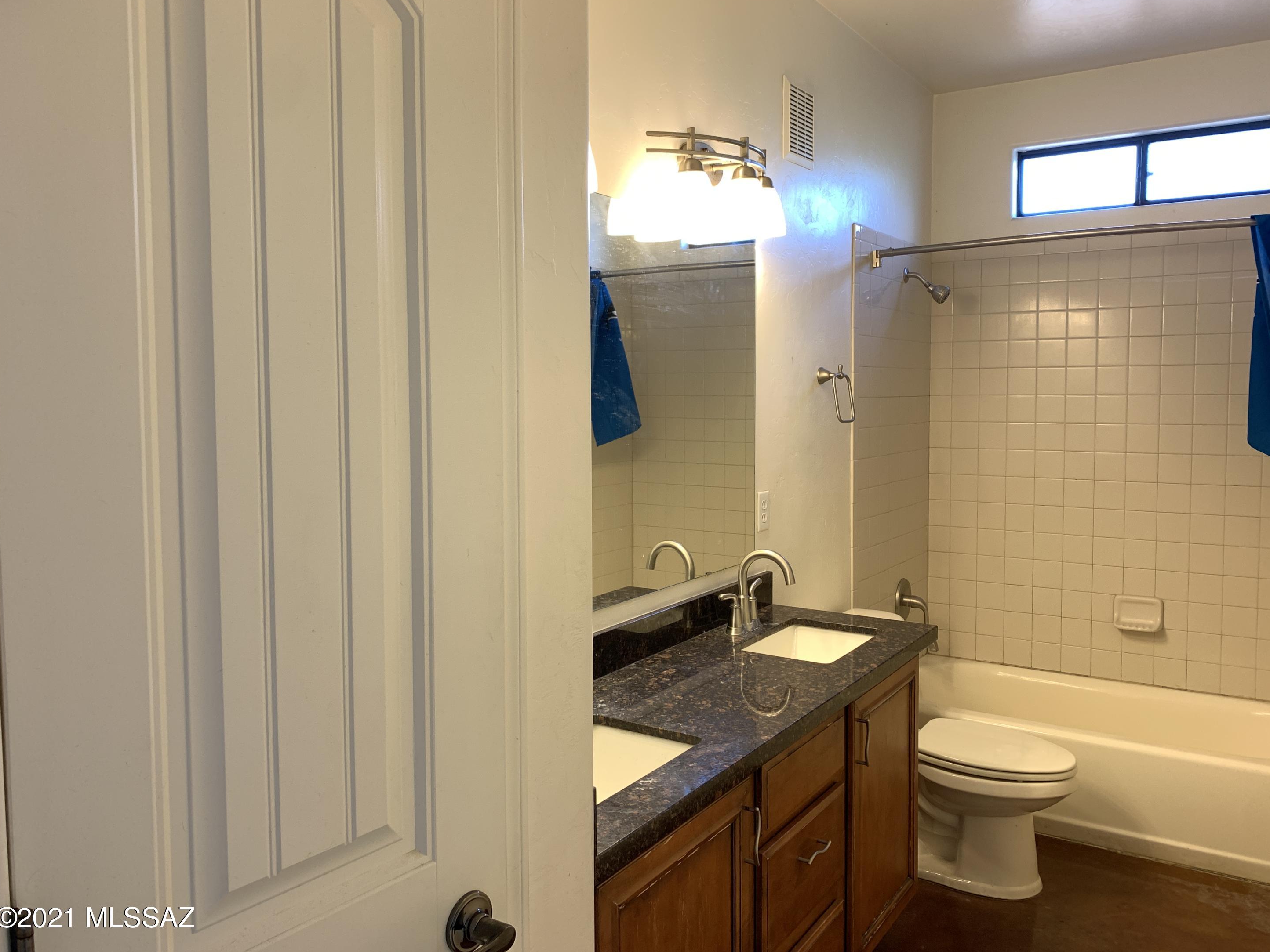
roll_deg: +0.9
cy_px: 467
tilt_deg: -3.1
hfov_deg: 65.3
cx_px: 653
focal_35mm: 27
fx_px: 991
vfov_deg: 51.4
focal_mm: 4.25
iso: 64
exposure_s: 1/60
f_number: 1.8
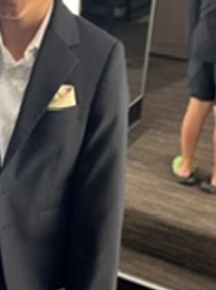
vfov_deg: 27.8
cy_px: 163
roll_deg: -3.2
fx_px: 585
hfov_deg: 20.5
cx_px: 19
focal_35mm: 70
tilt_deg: -28.1
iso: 100
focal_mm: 6.76
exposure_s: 1/65
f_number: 1.78
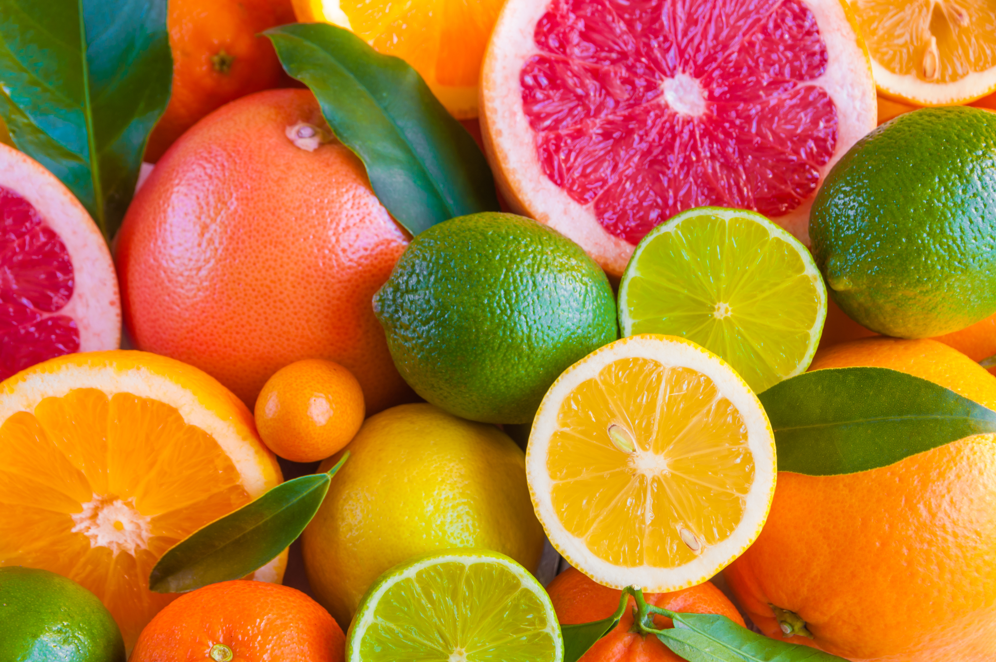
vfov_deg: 12.1
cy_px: 331
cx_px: 498
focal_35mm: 112
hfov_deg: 18.2
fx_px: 3109
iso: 100
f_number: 13
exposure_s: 1/3.33
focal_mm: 75
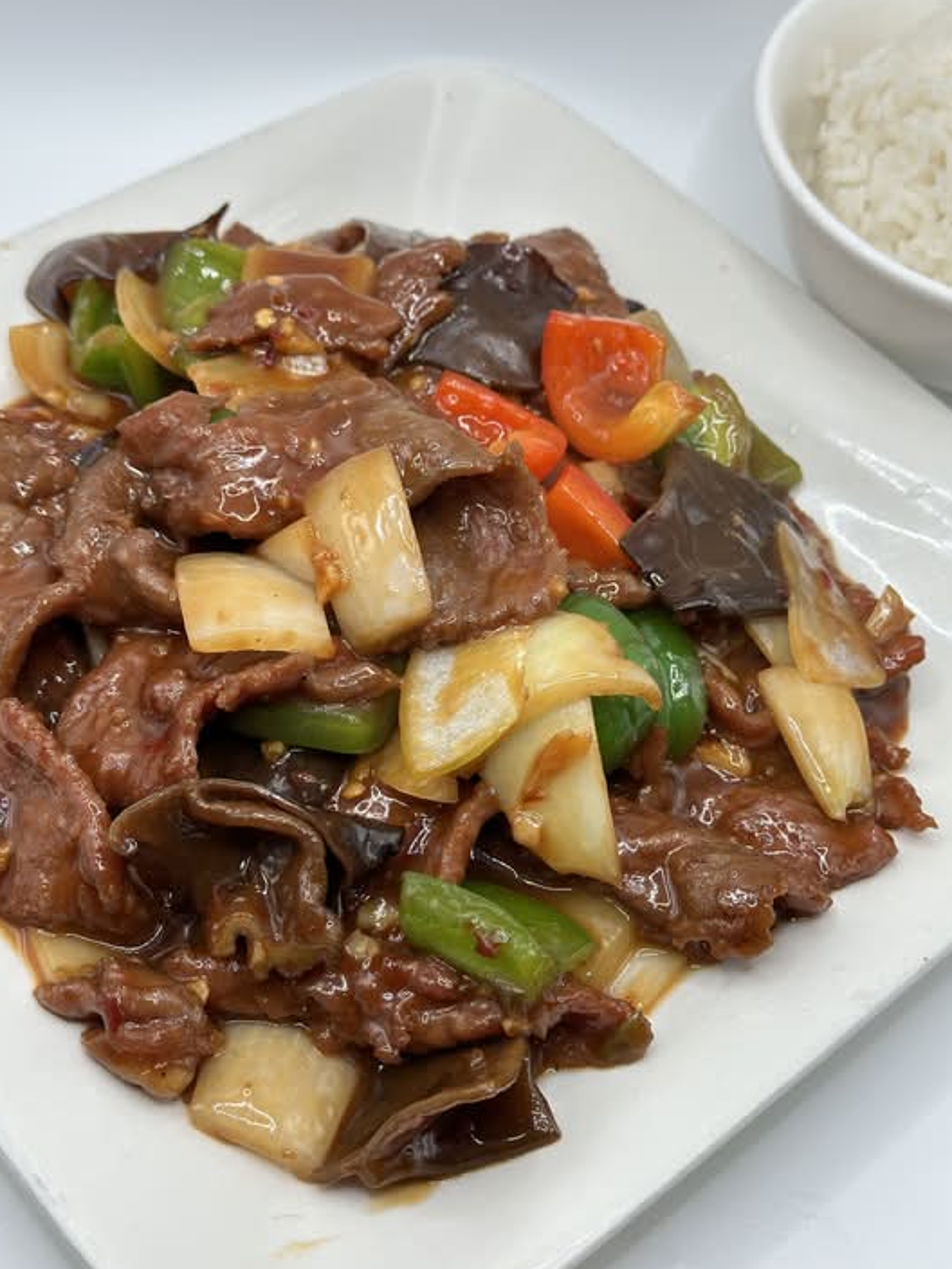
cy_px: 623
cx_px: 476
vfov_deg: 38.2
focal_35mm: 50
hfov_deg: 29.1
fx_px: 1833
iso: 50
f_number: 1.78
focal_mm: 6.86
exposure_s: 1/195
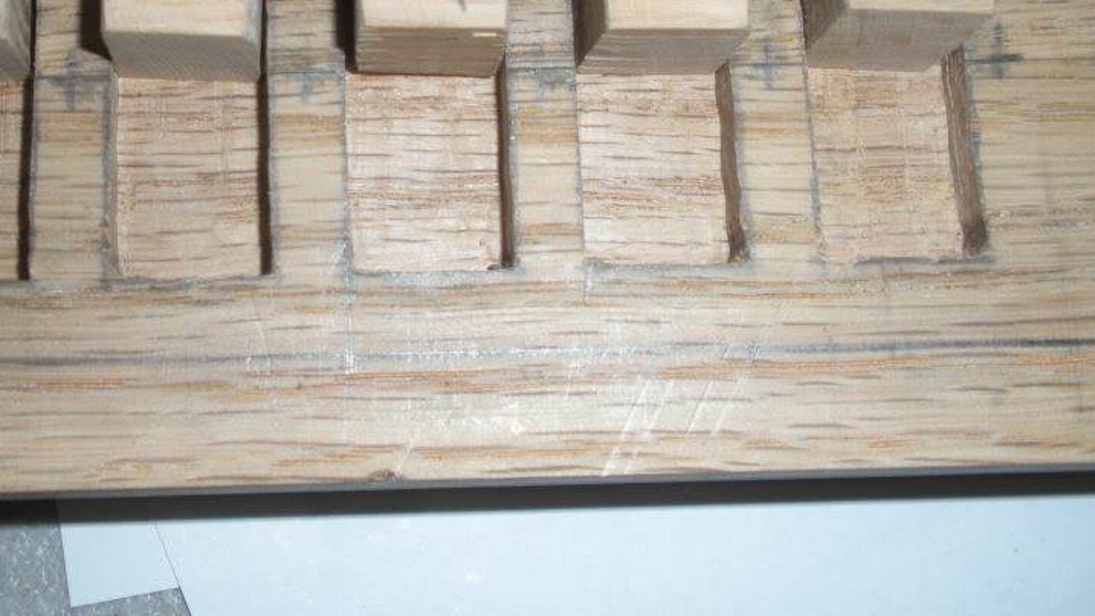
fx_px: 1626
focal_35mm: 56
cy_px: 102
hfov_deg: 36.9
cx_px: 379
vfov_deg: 21.1
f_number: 3.5
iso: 64
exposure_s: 1/60
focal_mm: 6.3
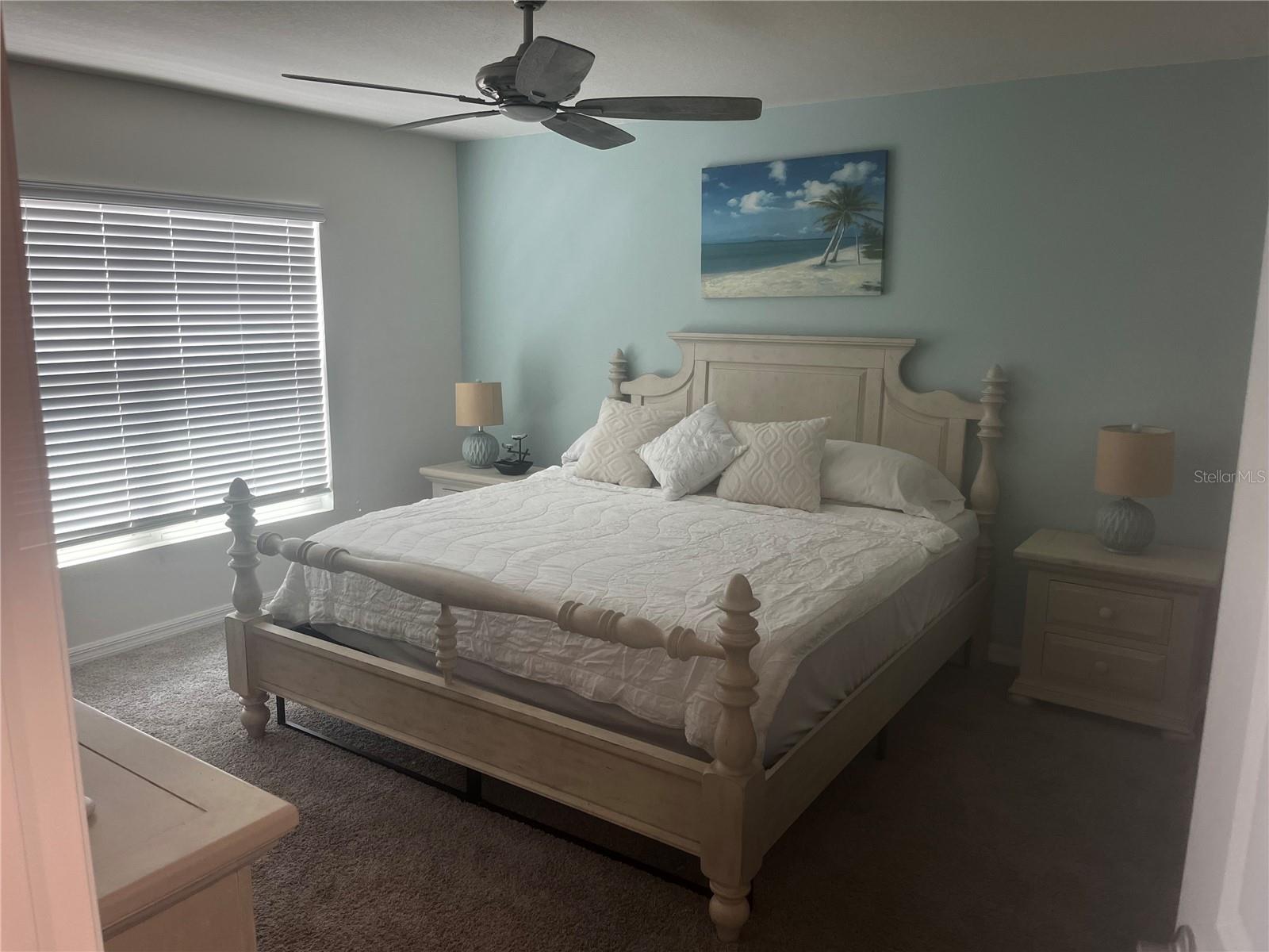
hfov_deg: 67.3
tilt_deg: -11.8
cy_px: 476
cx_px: 634
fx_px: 953
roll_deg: -0.5
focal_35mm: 26
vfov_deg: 53.1
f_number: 1.6
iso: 125
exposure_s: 1/120
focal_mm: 5.1
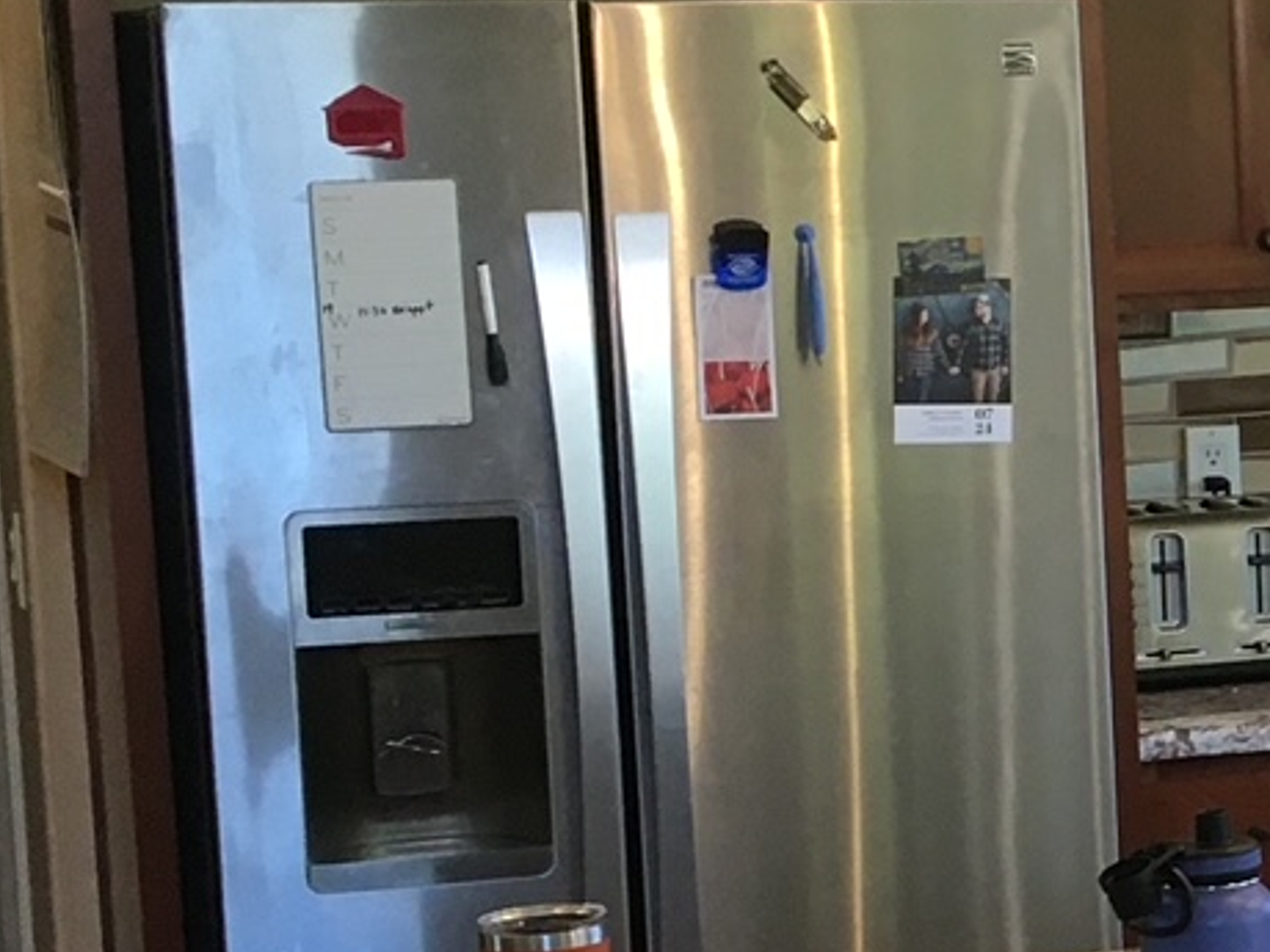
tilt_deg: -7.1
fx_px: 4659
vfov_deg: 11.7
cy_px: 577
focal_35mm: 127
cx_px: 2222
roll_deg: +0.9
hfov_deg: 13.9
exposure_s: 1/30
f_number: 2.2
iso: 40
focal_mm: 4.15
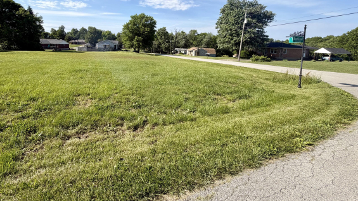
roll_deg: -1.0
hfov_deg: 92.2
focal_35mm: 18
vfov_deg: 59.1
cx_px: 157
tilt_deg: -6.0
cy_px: 61
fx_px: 171
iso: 25
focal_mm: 2.22
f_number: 2.2
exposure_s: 1/770
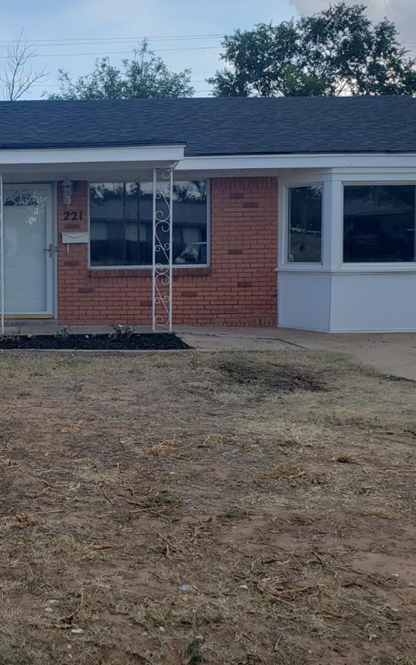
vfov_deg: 42.5
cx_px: -22
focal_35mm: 47
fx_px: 852
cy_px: 287
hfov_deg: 25.7
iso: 50
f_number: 2.4
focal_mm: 4.3
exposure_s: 1/649
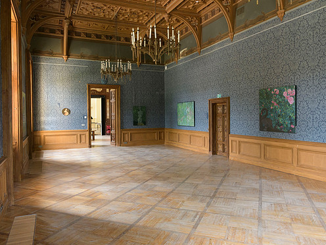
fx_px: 254
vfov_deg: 51.4
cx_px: 159
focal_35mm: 27
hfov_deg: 65.3
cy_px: 120
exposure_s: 1/50
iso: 2200
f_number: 7.1
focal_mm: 24
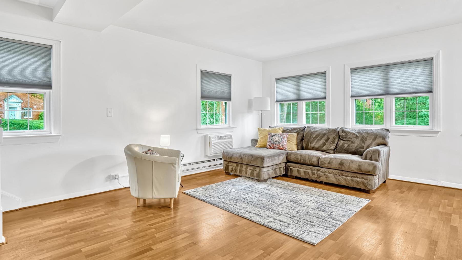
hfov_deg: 89.5
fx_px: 233
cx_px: 242
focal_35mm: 19
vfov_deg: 58.2
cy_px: 116
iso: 1250
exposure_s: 1/13
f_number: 8
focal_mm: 16
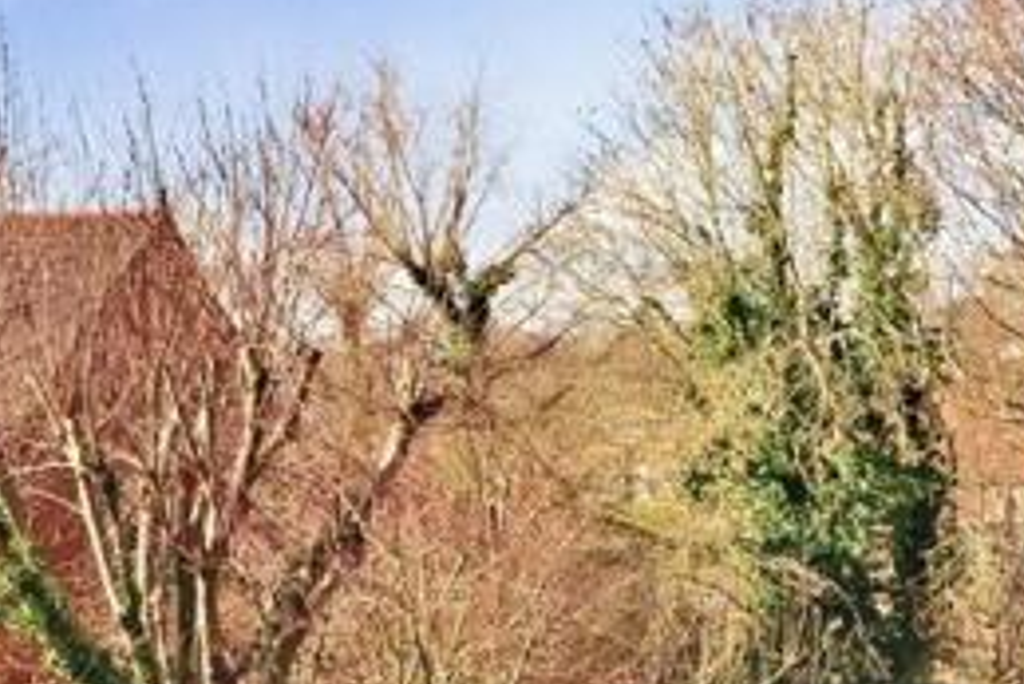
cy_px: 714
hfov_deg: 26.4
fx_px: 2163
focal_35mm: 76
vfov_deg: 17.5
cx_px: 735
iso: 400
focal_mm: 20
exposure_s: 1/250
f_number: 7.1
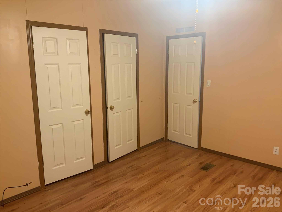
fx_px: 236
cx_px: 141
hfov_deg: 61.7
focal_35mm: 29
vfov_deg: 48.2
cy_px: 106
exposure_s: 1/60
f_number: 1.8
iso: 100
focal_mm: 3
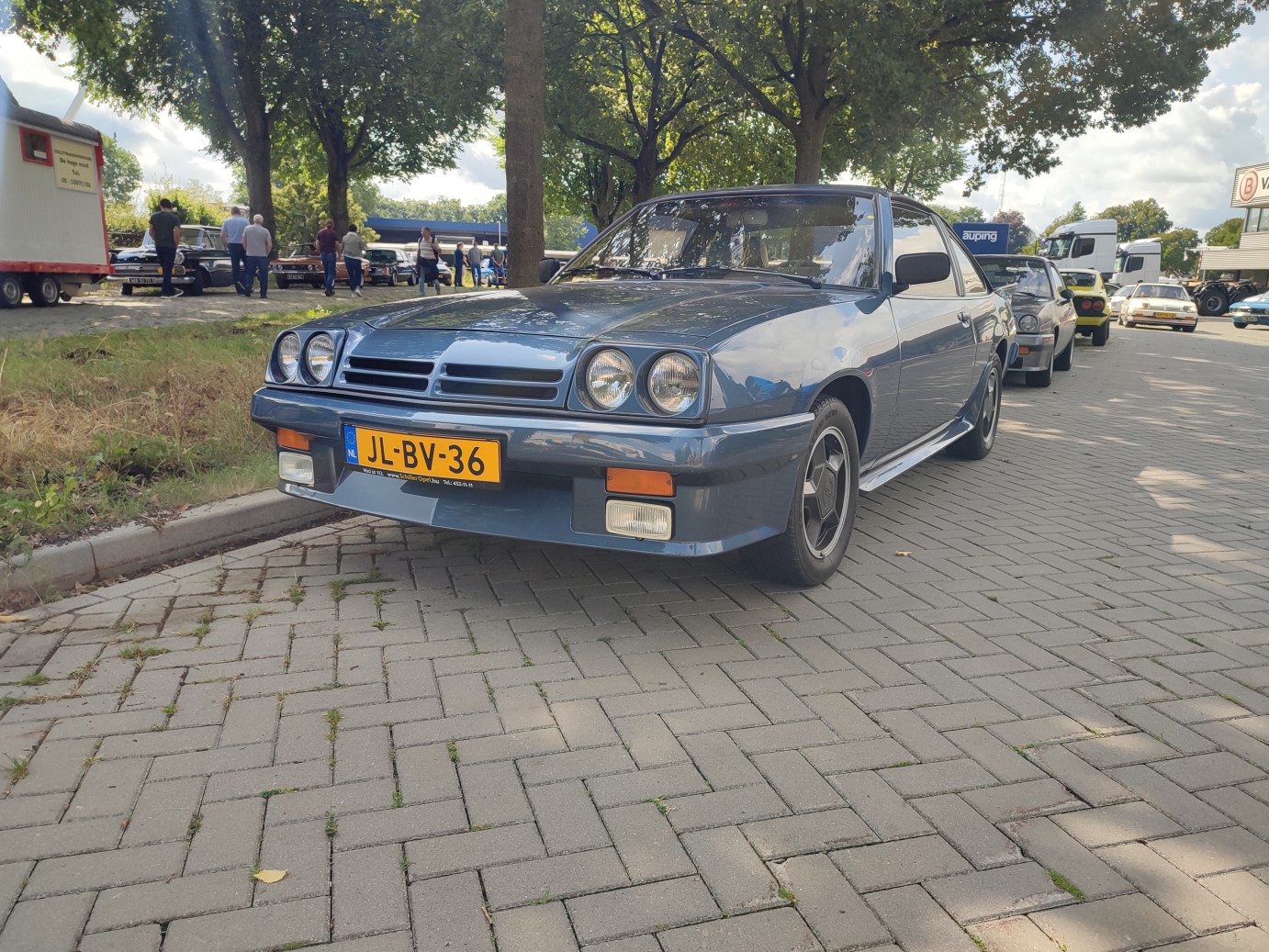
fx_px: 917
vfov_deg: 54.9
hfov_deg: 69.4
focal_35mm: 25
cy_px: 482
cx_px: 654
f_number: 1.89
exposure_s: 1/537
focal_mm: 5.89
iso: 50
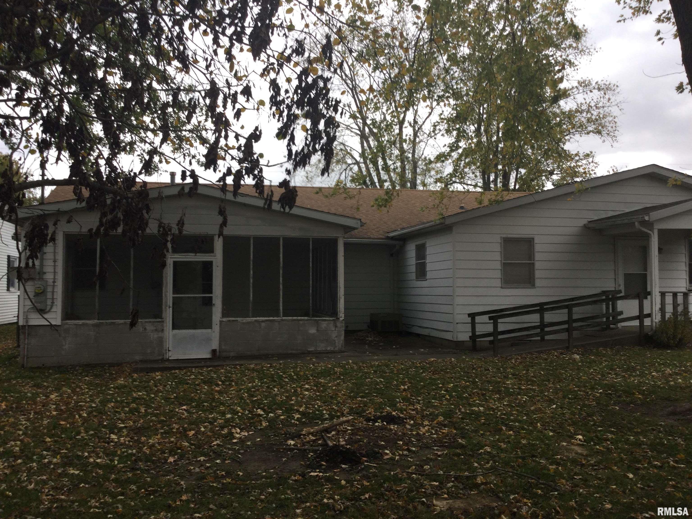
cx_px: 346
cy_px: 260
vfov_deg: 45.4
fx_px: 620
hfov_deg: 58.4
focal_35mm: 31
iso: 25
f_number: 2.4
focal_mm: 3.3
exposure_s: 1/120
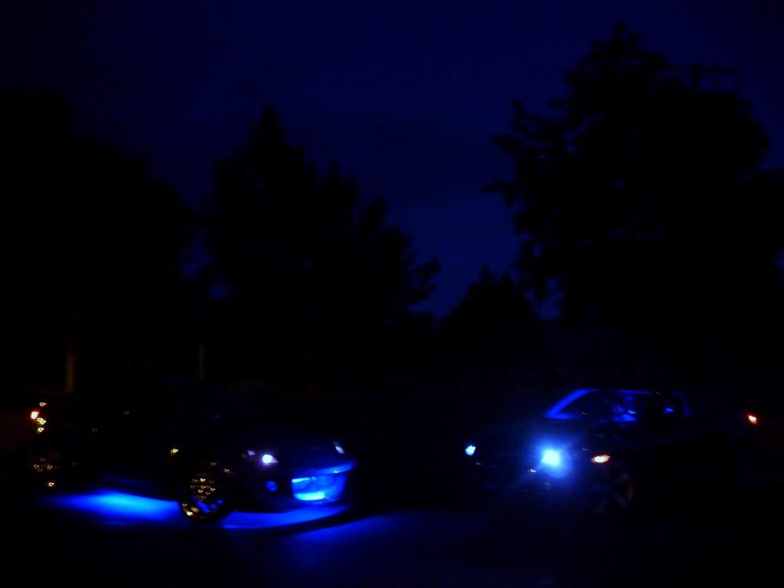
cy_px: 294
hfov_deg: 54.0
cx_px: 392
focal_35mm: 34
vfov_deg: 41.8
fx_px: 770
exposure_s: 1
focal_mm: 6.3
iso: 200
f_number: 2.8
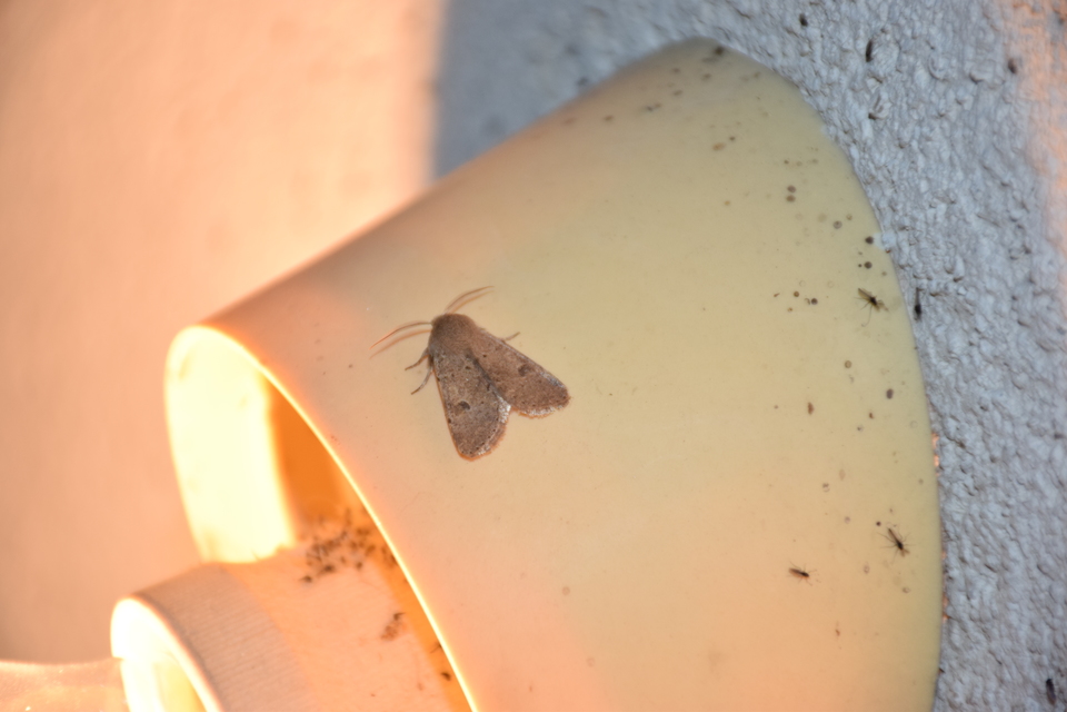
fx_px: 5779
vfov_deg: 7.0
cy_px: 356
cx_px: 534
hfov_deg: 10.5
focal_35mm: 195
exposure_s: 1/200
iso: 500
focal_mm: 130
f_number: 5.6
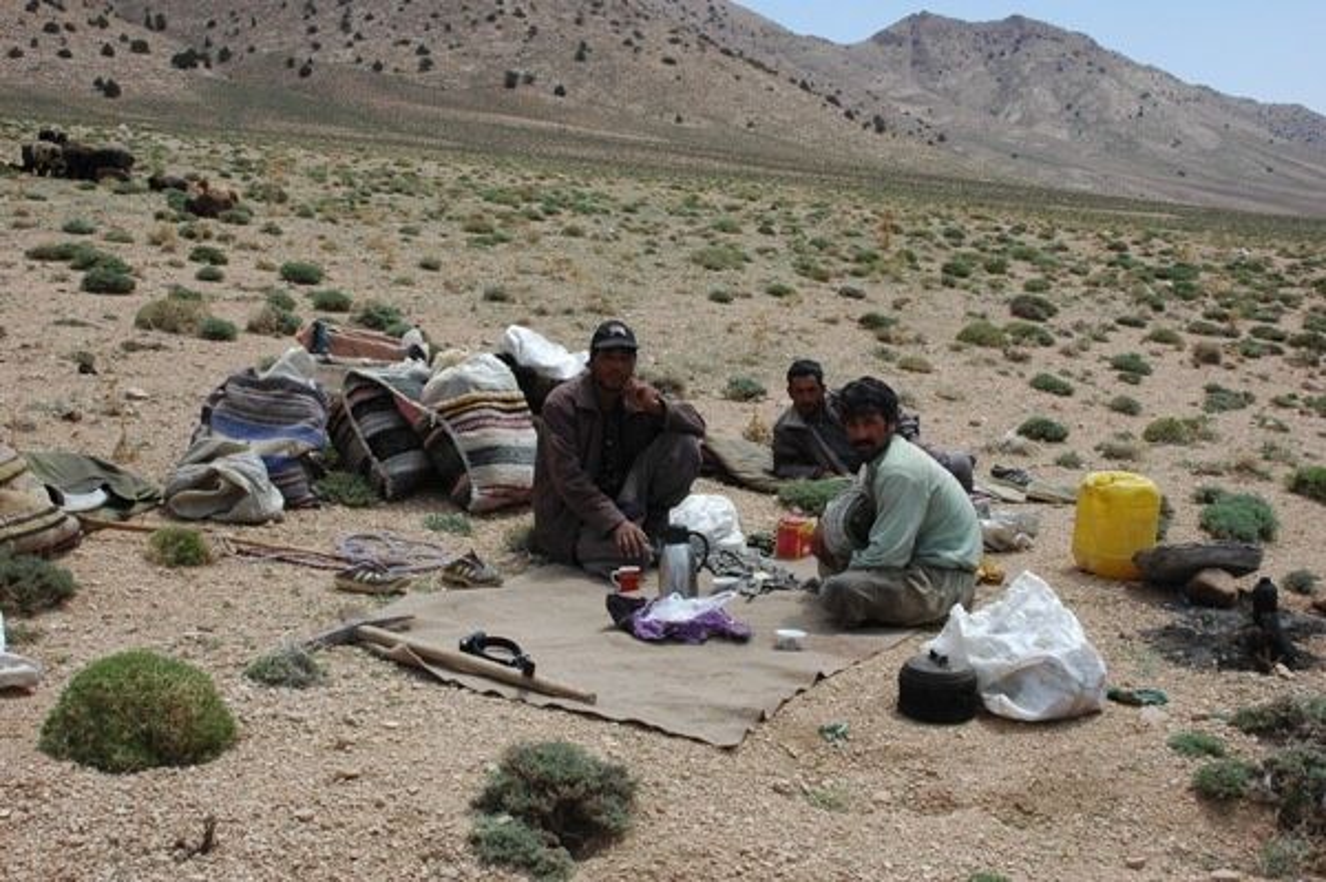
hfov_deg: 46.4
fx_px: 1546
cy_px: 441
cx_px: 663
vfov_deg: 31.8
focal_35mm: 42
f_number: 11
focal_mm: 28
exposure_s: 1/400
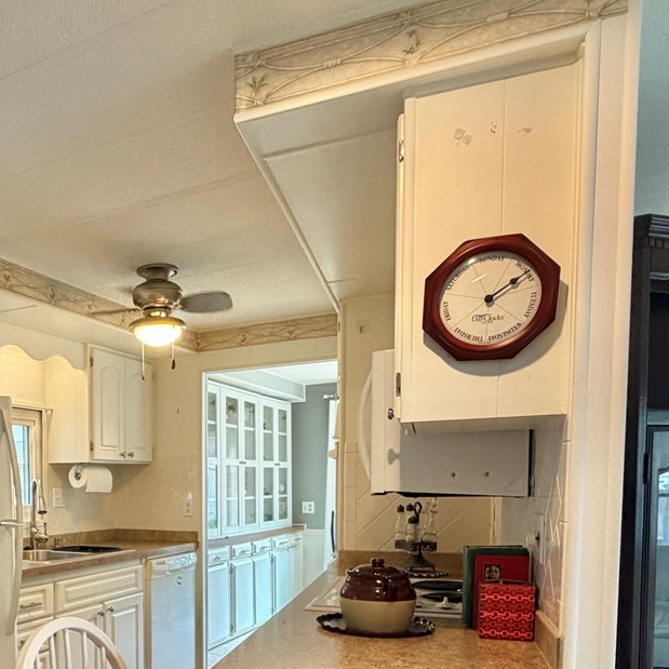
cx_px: 108
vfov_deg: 48.3
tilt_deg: -3.5
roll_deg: +1.1
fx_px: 700
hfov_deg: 47.5
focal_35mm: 32
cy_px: 532
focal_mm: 2.22
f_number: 2.2
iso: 320
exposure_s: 1/120
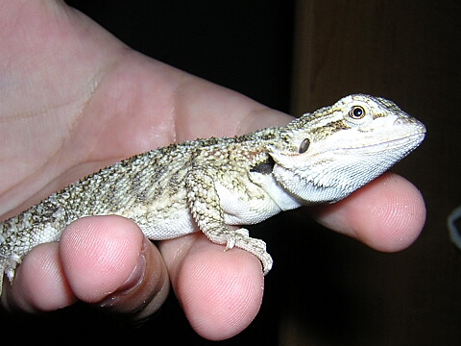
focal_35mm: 48
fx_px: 639
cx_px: 208
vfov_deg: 30.2
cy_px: 196
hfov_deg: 39.6
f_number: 5.2
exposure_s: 1/60.1
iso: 100
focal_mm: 4.7
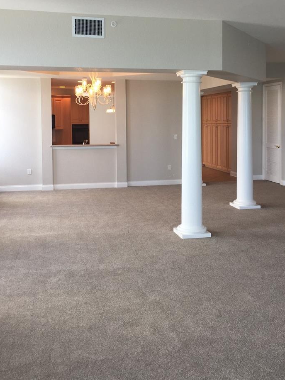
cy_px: 140
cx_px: 138
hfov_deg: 37.7
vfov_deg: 48.5
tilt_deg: -1.5
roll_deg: +0.1
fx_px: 417
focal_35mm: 38
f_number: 2.2
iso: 32
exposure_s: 1/60
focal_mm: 4.15
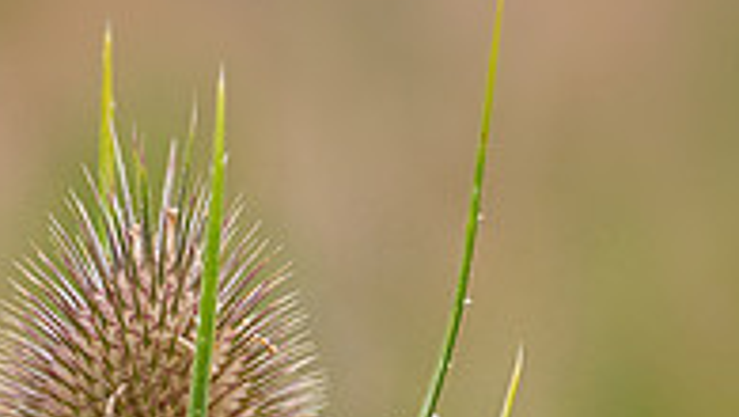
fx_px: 17099
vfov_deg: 1.4
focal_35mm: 872
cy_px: 696
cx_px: -281
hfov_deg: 2.5
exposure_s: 1/500
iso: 800
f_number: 8
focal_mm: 210
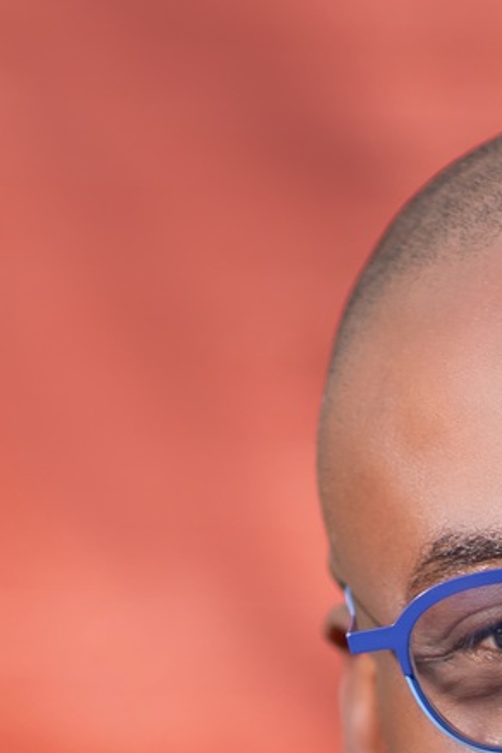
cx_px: 695
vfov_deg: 5.8
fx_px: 7299
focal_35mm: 349
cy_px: 1225
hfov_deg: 3.9
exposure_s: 1/250
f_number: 2.5
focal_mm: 85
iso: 50
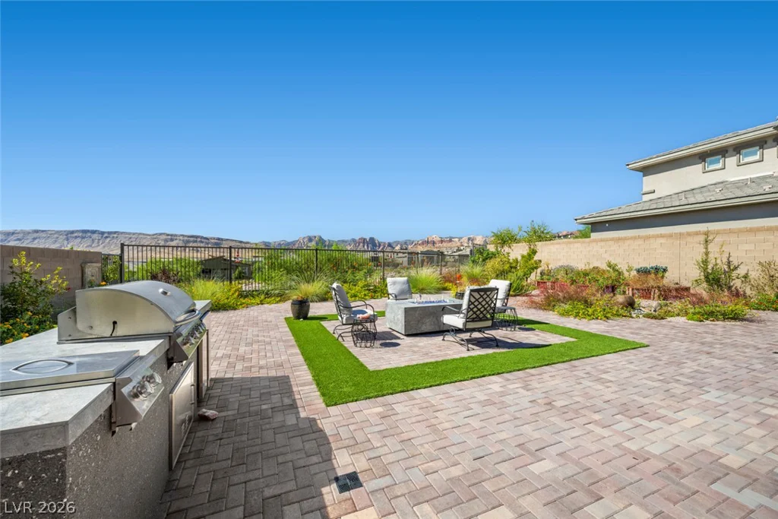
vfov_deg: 81.2
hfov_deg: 104.2
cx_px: 389
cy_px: 260
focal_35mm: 14
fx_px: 303
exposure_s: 1/640
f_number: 8
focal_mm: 14
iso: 640
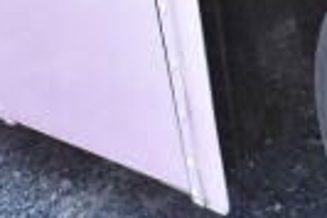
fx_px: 1373
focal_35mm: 151
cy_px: 197
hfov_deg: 12.0
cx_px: 661
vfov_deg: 9.1
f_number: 10
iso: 1600
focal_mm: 22
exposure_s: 1/400
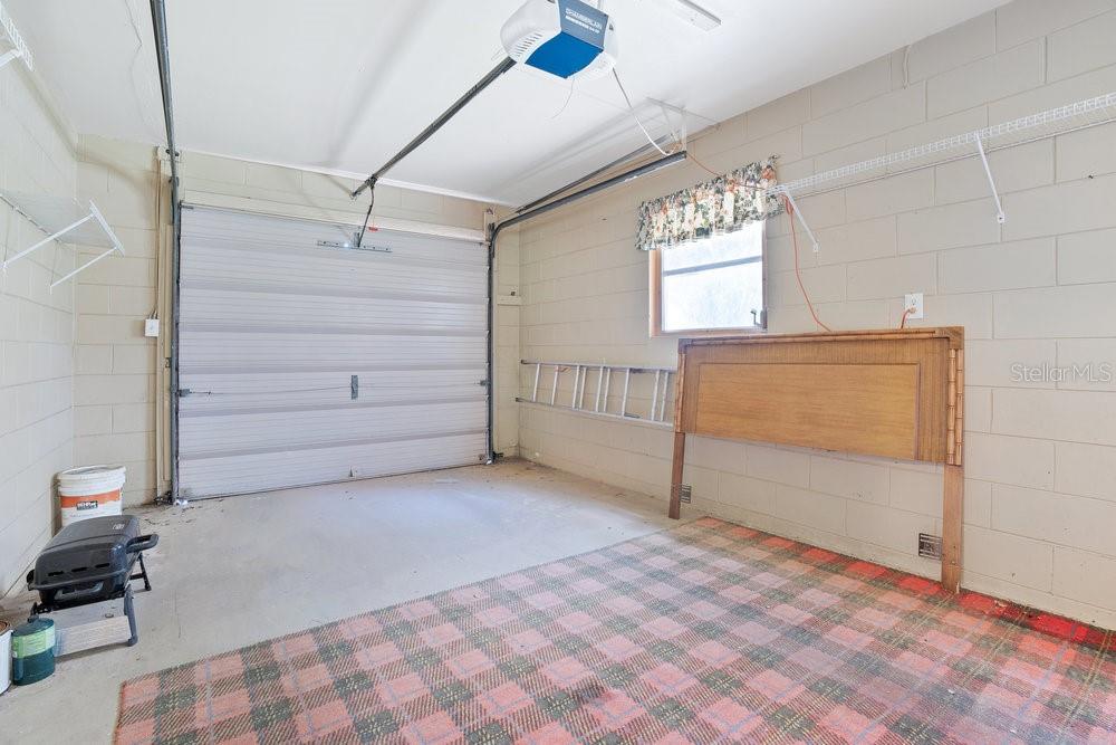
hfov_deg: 96.7
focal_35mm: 16
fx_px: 496
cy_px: 372
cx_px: 558
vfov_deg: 73.8
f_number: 8
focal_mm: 16
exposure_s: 4
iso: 640
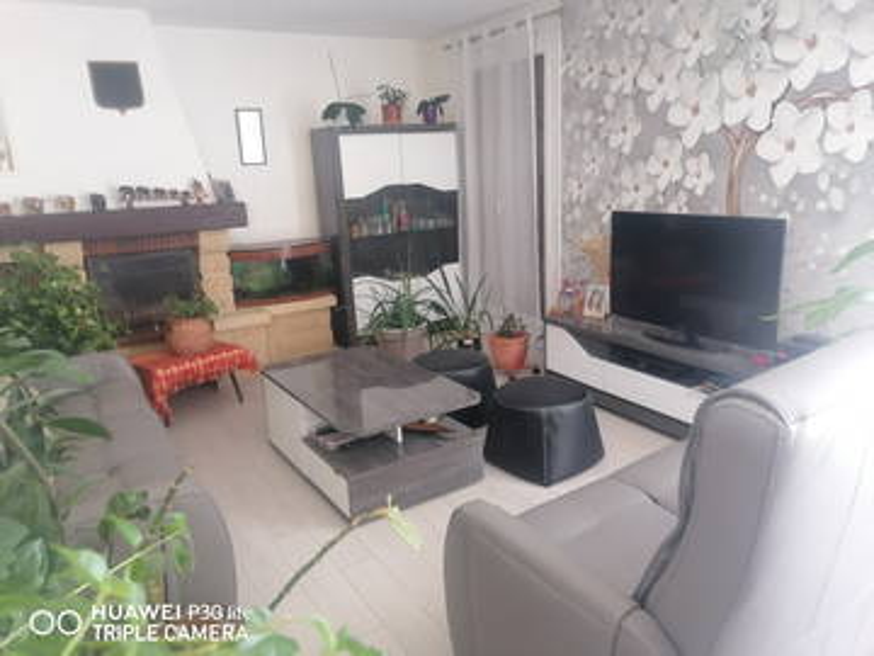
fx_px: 682
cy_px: 328
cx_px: 437
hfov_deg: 65.3
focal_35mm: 27
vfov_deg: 51.4
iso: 400
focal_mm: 4.75
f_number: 1.8
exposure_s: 1/25
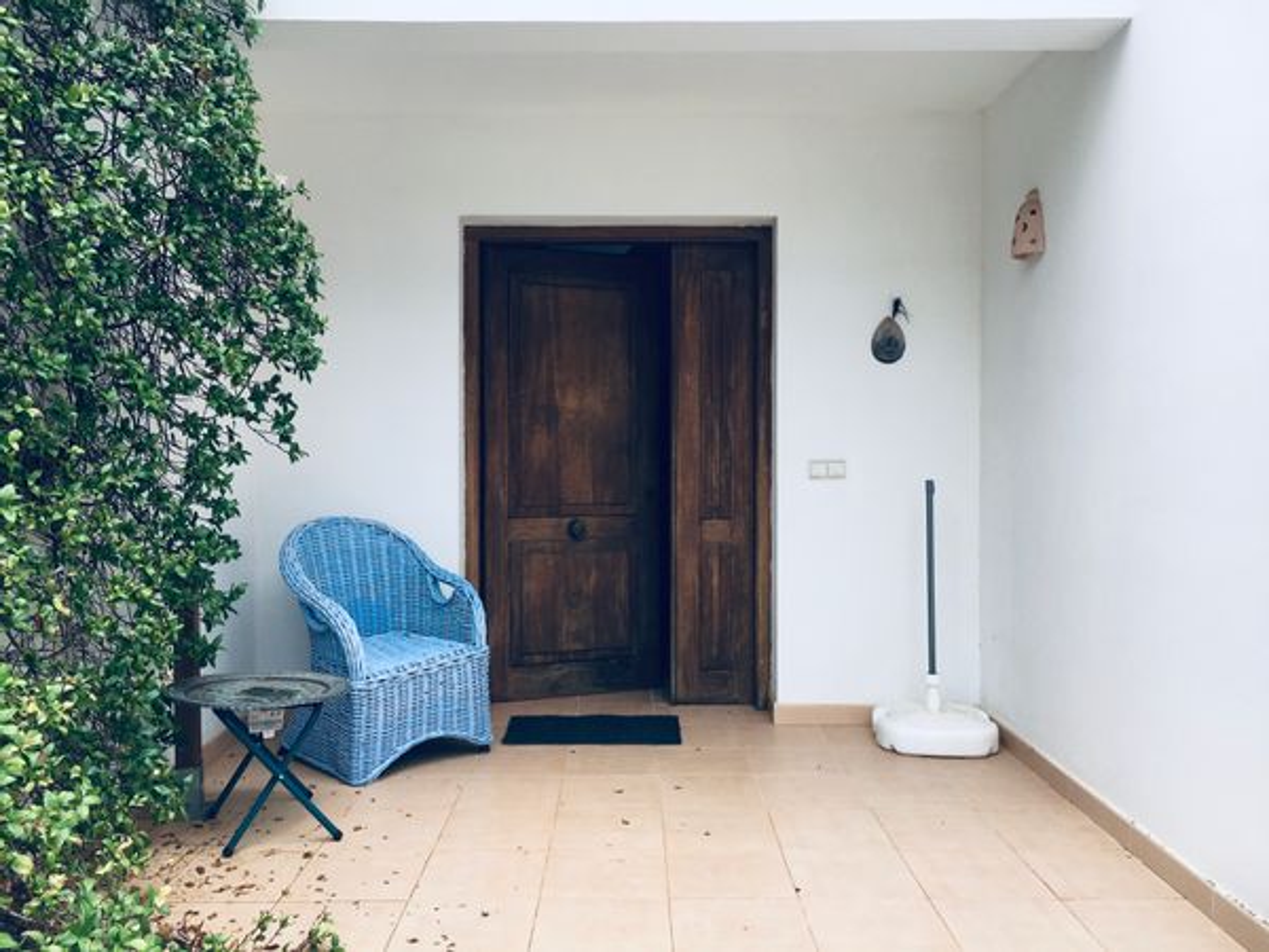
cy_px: 476
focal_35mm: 29
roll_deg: -0.4
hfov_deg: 61.7
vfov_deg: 48.2
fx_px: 1063
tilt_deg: -0.2
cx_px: 634
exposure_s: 1/565
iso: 25
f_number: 2.2
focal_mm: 4.15
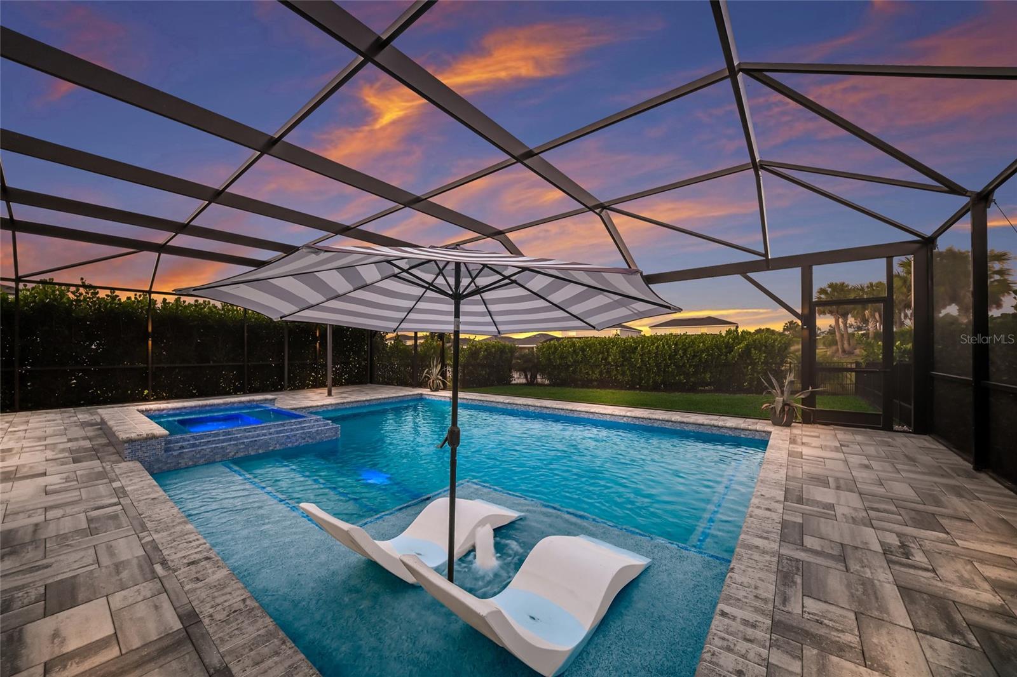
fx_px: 339
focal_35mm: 12
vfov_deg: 90.0
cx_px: 508
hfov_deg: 112.6
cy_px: 338
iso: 800
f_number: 8
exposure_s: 1/13
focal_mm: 12
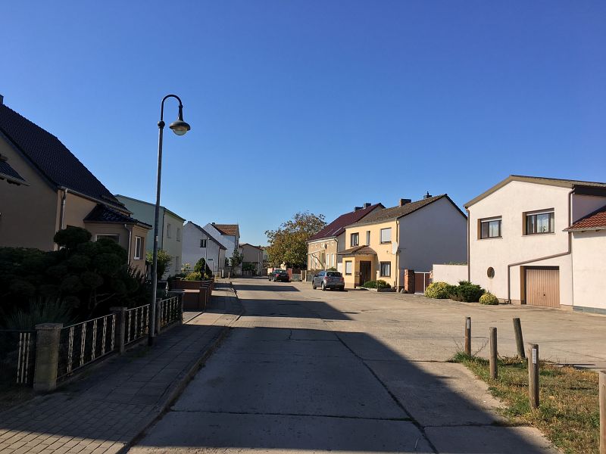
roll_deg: +0.8
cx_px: 303
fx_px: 508
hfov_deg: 61.7
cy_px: 227
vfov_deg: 48.2
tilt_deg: +6.3
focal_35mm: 29
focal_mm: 4.15
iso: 25
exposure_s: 1/1399
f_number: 2.2
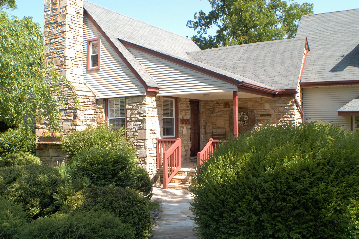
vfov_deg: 28.9
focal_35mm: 46
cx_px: 180
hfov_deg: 42.4
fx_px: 463
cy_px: 120
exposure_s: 1/320
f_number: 9
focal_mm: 31
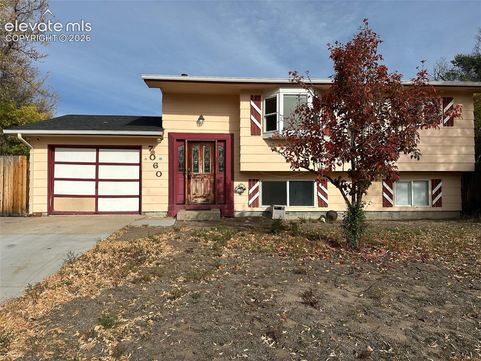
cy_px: 180
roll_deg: -0.1
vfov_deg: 56.8
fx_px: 333
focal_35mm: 24
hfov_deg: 71.6
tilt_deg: +2.0
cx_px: 240
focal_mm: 6.86
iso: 80
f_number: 1.78
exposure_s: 1/7042
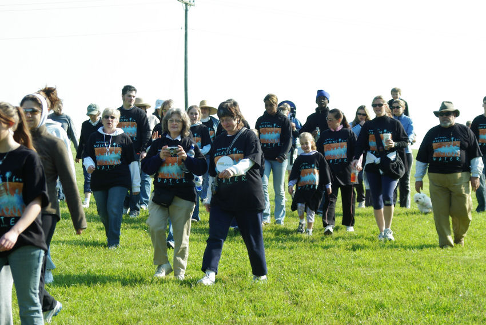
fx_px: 1883
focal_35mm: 140
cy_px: 162
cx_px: 243
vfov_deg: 9.8
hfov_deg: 14.7
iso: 200
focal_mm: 93
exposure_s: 1/250
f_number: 9.5
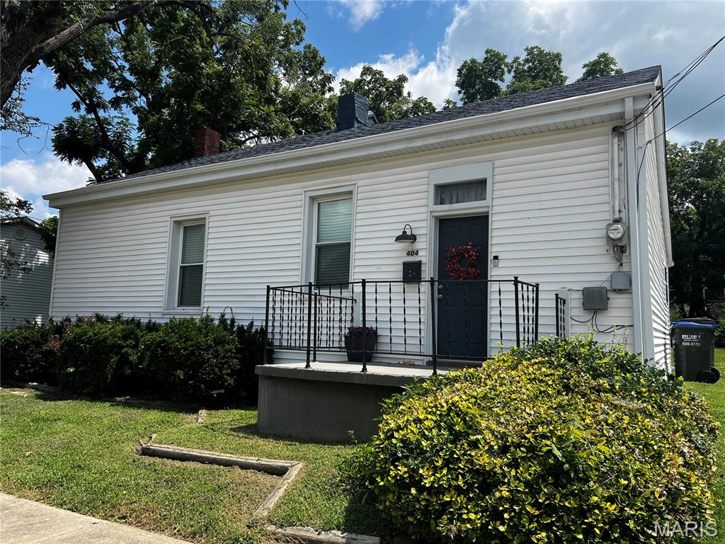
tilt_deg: +7.1
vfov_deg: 53.1
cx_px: 362
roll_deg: -2.1
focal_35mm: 26
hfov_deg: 67.3
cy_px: 272
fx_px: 545
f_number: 1.5
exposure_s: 1/3968
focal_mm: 5.7
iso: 50
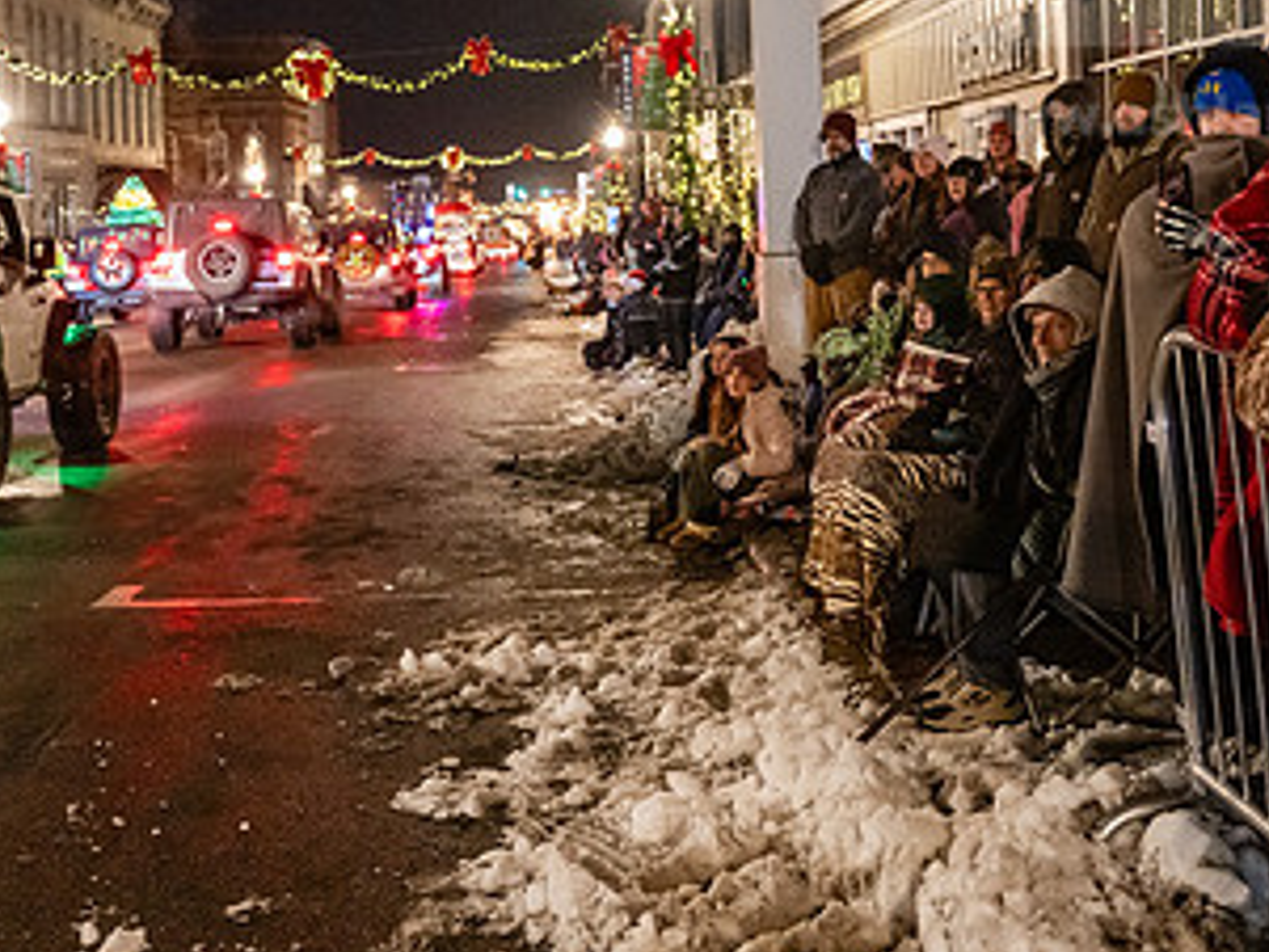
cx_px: 763
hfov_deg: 38.0
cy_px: 204
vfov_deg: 28.6
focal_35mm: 50
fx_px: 1834
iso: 6400
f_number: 3.2
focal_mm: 27
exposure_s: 1/200
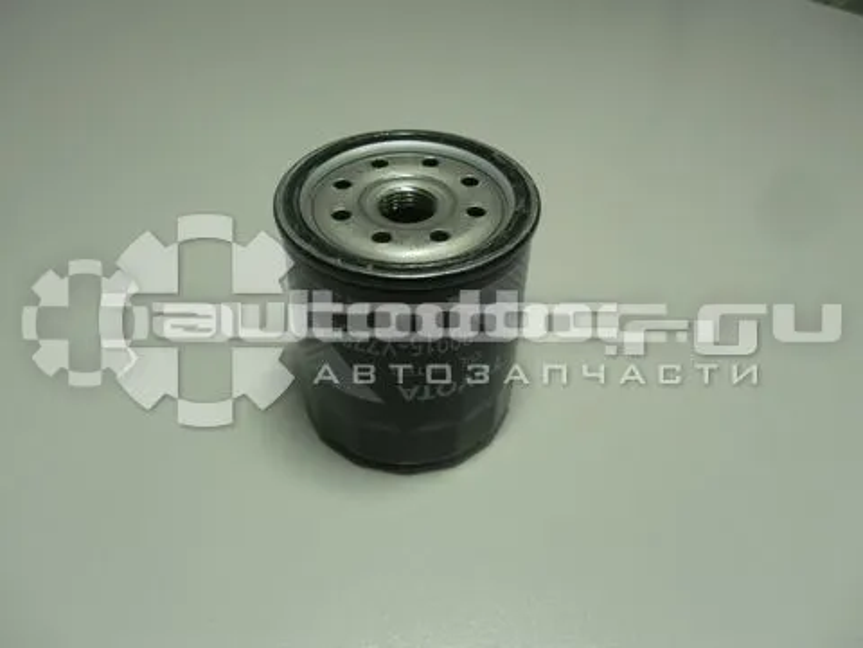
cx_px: 432
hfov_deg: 55.4
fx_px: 823
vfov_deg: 42.9
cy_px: 324
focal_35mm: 33
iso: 160
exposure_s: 1/50
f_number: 3.5
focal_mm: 5.8
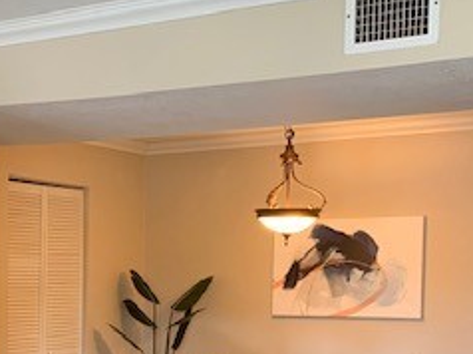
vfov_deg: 20.4
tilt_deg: -3.2
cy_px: 336
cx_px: 74
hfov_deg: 27.1
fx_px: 956
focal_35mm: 70
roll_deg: -1.4
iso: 100
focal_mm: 4.25
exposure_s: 1/60
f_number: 1.8
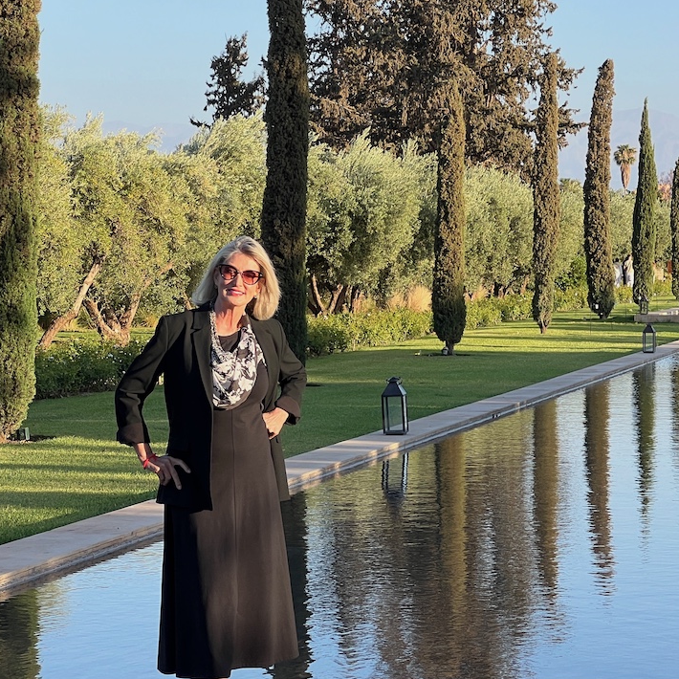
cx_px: 534
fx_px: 2552
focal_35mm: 115
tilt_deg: -1.8
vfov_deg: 15.2
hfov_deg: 15.1
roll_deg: +0.1
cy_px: 338
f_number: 2.8
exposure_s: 1/199
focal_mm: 9
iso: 32
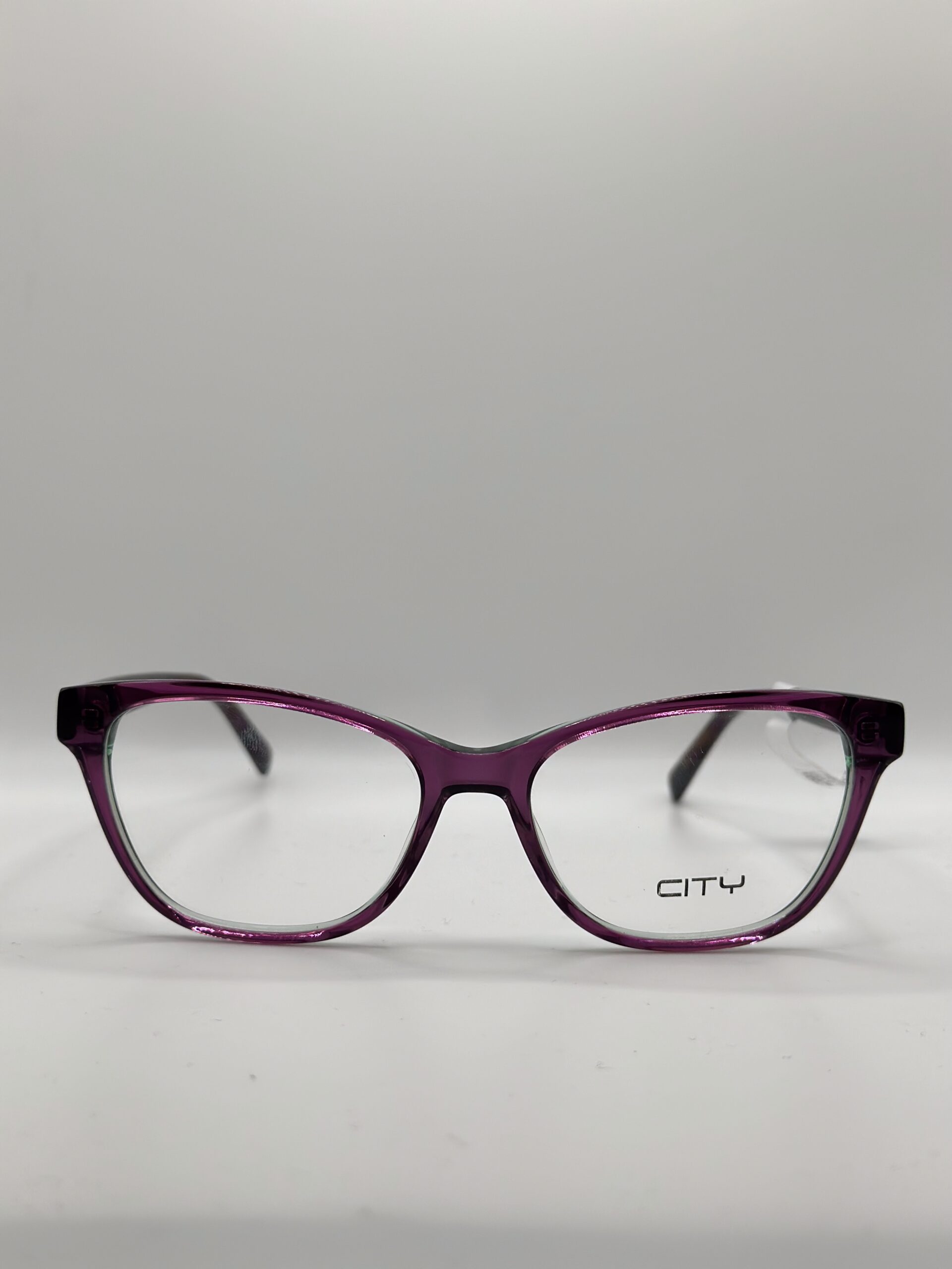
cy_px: 634
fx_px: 1760
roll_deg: -1.5
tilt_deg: -12.6
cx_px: 476
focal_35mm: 48
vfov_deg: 39.7
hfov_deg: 30.3
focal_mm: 6.86
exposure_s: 1/944
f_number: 1.78
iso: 80
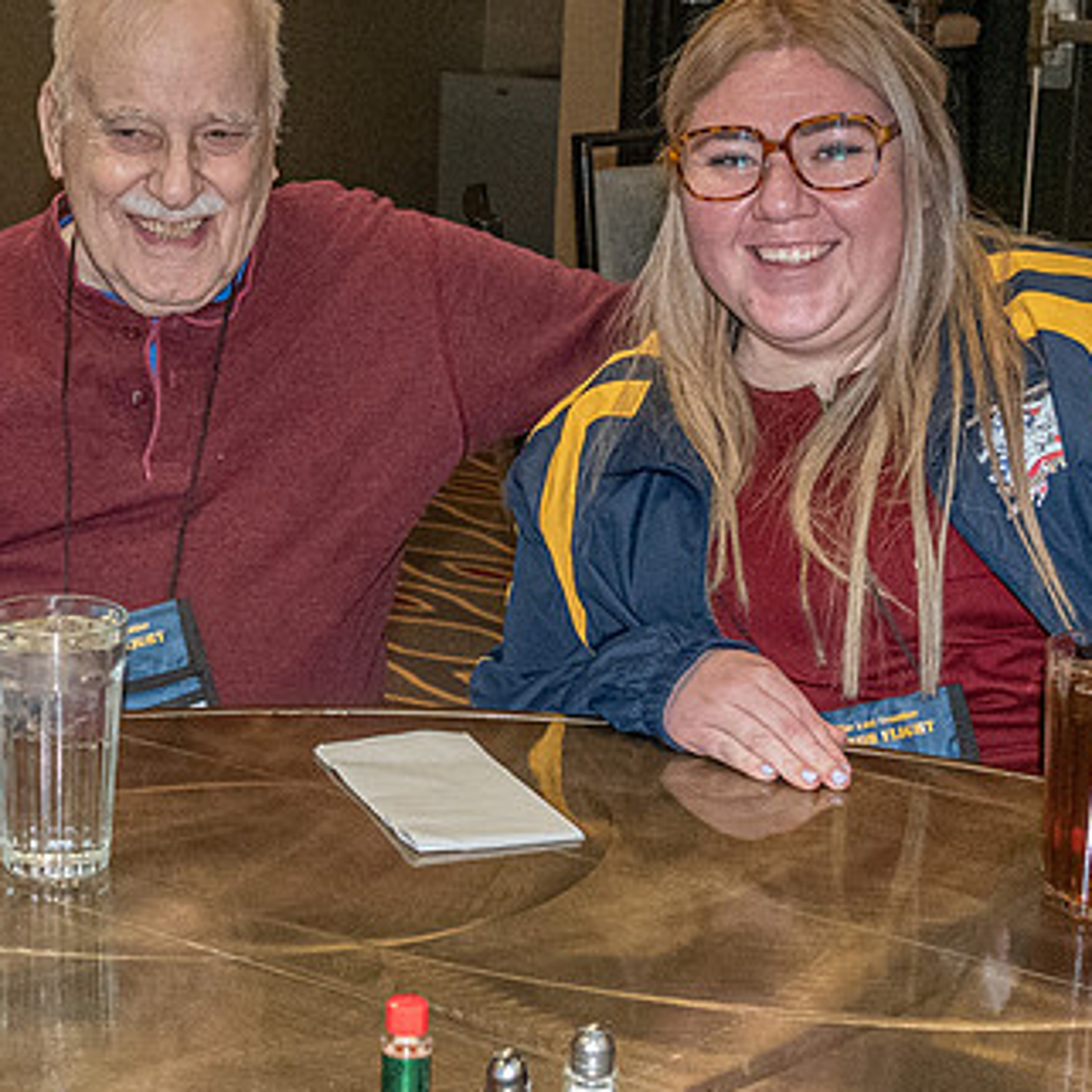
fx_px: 2784
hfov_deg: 21.9
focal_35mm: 78
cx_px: 225
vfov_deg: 22.2
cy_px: 468
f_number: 6.3
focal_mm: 30
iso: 6400
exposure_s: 1/125
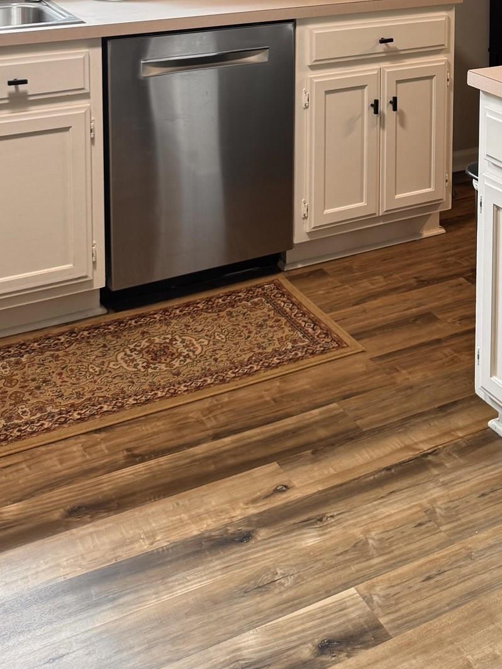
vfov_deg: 32.9
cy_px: -40
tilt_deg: -7.0
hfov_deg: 27.3
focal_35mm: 52
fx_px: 1005
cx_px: 423
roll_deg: -1.1
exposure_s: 1/60
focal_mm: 6.76
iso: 125
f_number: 1.78
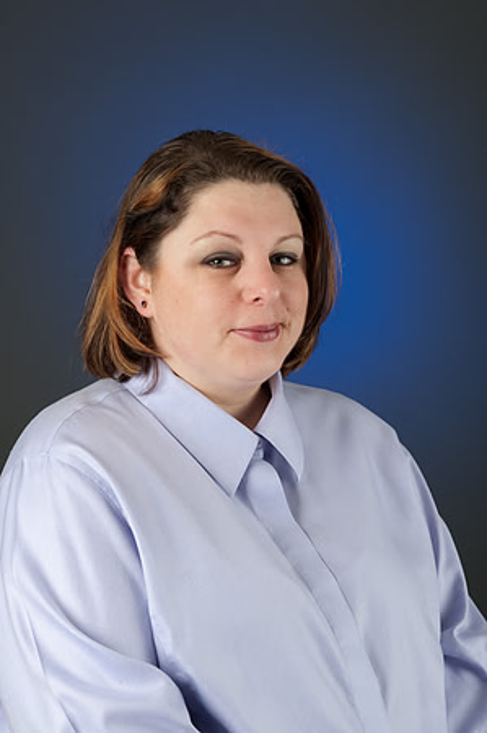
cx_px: 244
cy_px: 366
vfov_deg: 30.5
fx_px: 1342
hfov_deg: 20.6
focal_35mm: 66
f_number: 8
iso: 100
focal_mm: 66
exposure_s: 1/250
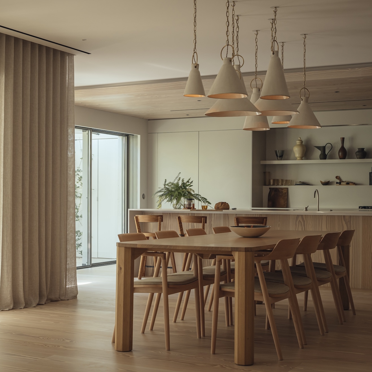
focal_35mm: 58
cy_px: 187
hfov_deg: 29.5
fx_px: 705
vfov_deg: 29.6
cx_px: 147
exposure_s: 1/20
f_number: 8
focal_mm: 45
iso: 400
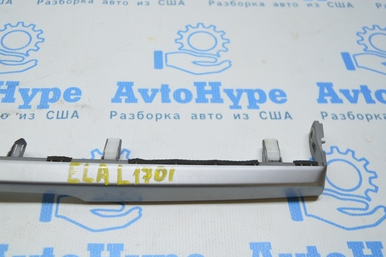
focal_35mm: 34
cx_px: 145
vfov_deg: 38.7
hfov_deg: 55.2
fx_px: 364
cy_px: 156
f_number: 3.5
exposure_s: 1/80
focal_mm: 18
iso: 400
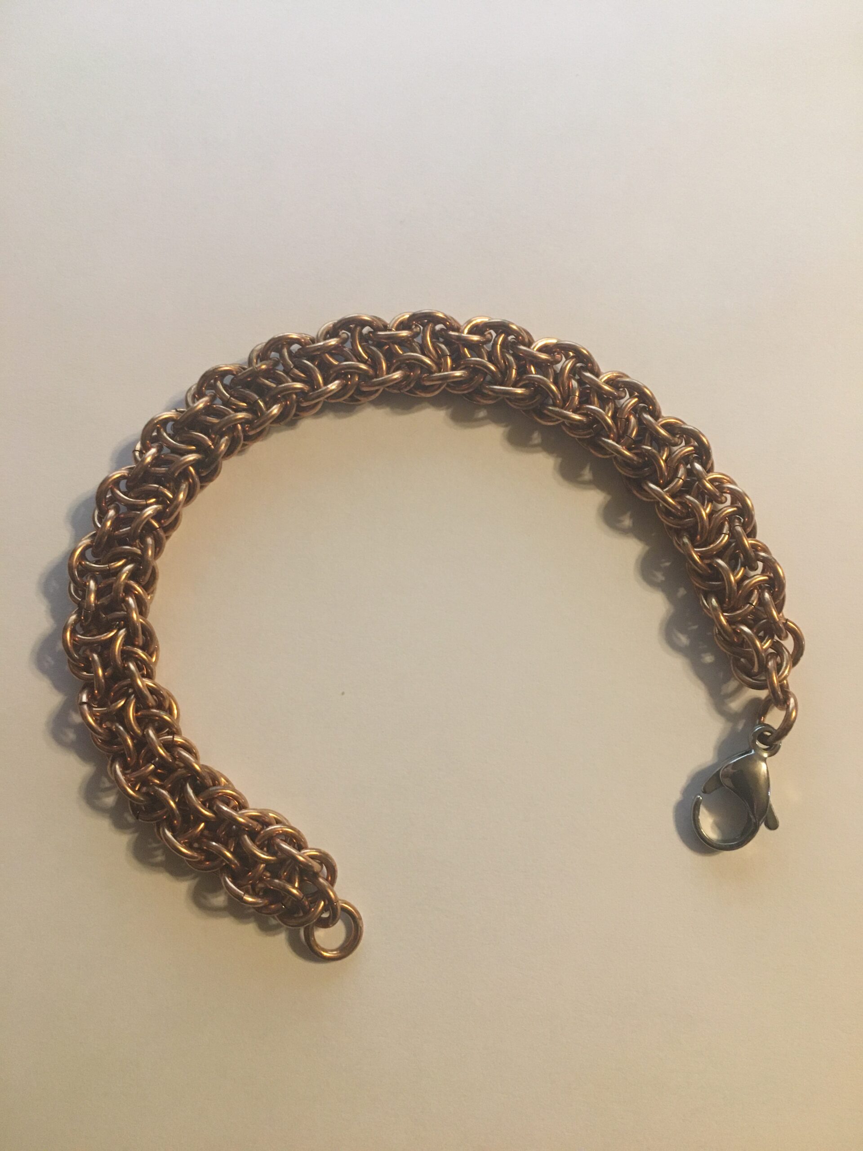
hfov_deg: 48.2
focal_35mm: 29
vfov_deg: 61.7
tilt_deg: -79.8
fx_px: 964
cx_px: 432
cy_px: 576
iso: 160
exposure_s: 1/30
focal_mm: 4.15
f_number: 2.2
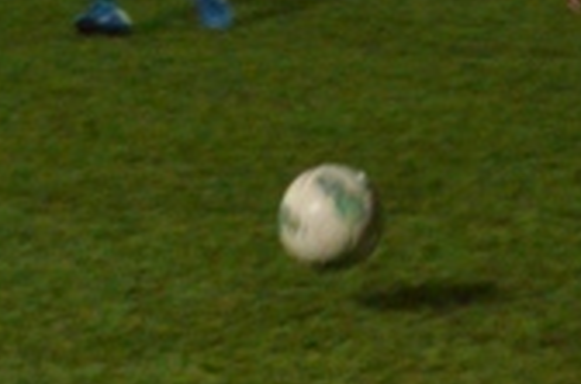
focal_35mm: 263
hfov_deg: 7.8
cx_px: 118
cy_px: -256
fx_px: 4233
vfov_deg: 5.1
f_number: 5.6
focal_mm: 46
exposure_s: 1/100
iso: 3200
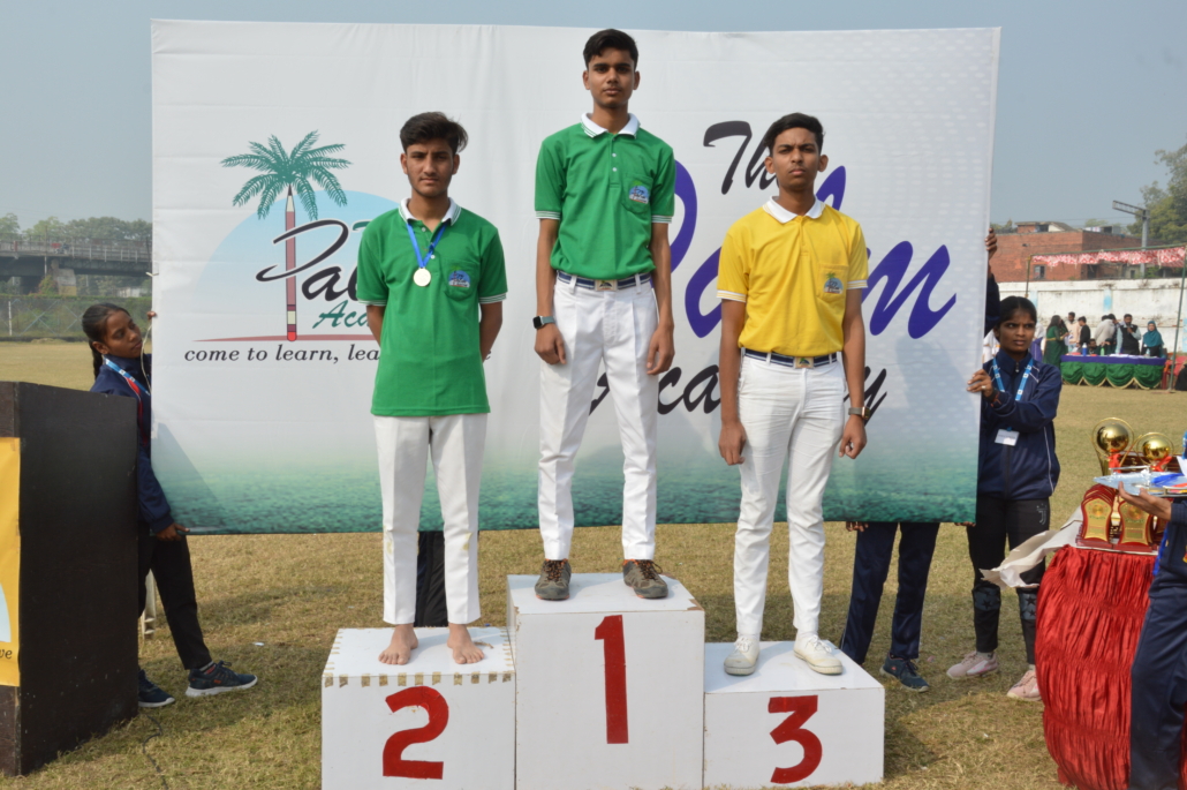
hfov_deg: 53.2
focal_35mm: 36
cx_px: 594
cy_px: 395
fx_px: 1186
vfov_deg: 36.8
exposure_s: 1/125
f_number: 16
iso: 200
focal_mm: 24
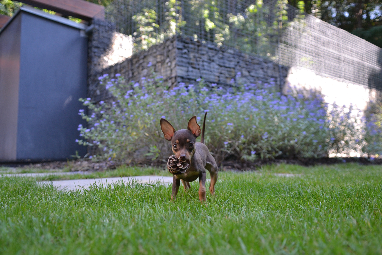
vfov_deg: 43.6
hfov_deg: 61.9
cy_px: 128
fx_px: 318
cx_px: 191
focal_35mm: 30
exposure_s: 1/500
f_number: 2.8
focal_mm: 20
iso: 450
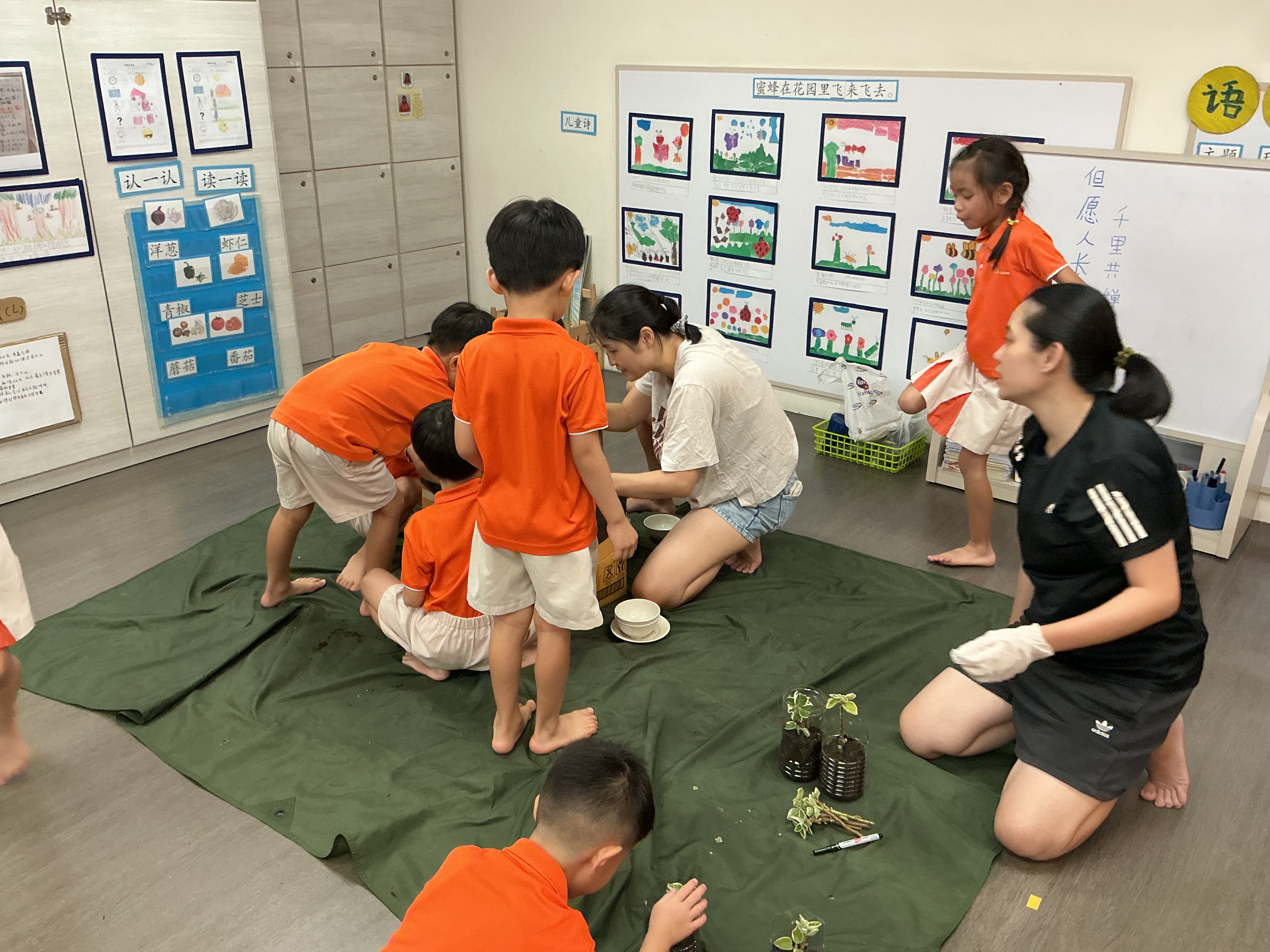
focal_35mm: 29
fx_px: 1064
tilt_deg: -23.1
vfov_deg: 48.2
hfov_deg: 61.7
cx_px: 635
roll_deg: +0.2
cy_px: 476
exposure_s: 1/50
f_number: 1.8
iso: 125
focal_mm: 3
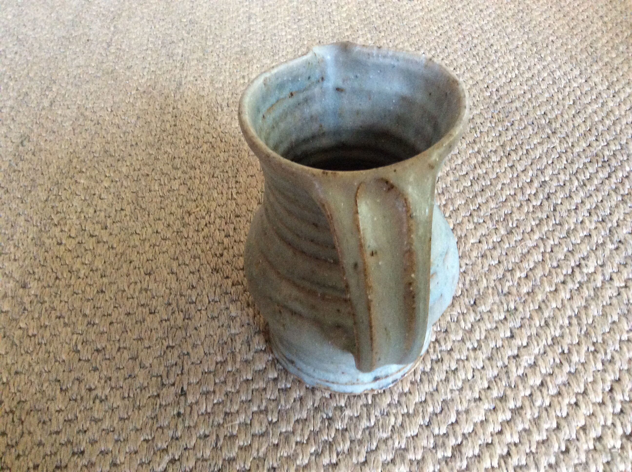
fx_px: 583
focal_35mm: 32
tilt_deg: -47.6
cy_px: 236
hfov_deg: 56.9
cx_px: 316
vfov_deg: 44.1
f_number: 2.4
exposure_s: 1/20
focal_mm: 3.3
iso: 320
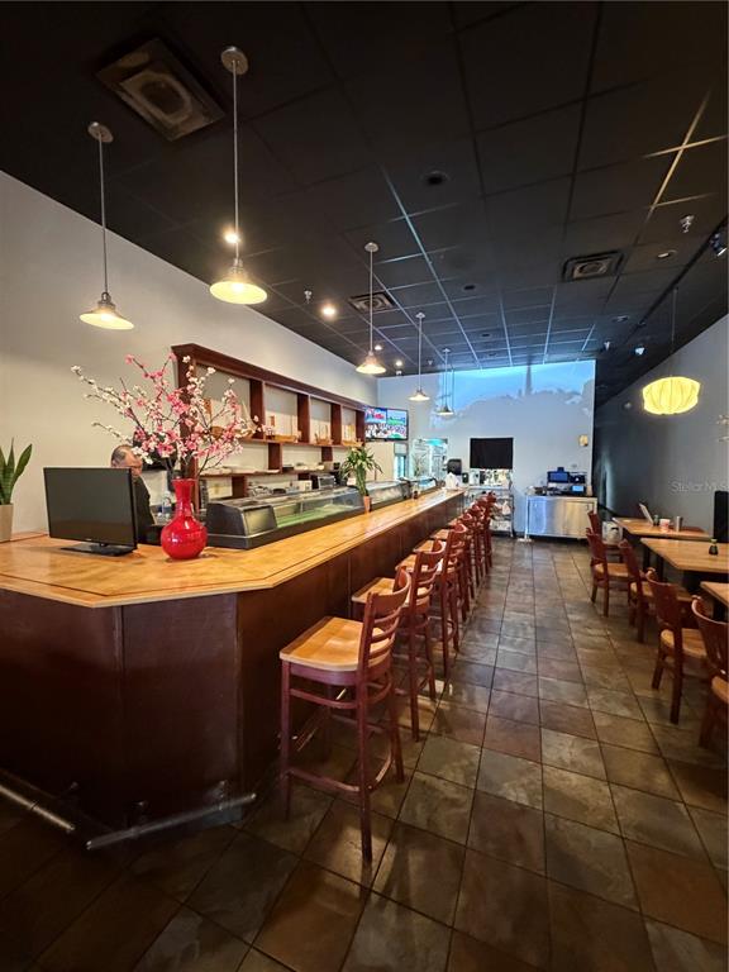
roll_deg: -1.9
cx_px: 364
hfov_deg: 85.7
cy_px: 486
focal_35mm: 14
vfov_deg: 102.1
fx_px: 393
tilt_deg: -5.8
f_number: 2.2
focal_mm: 2.22
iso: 1000
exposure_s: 1/40
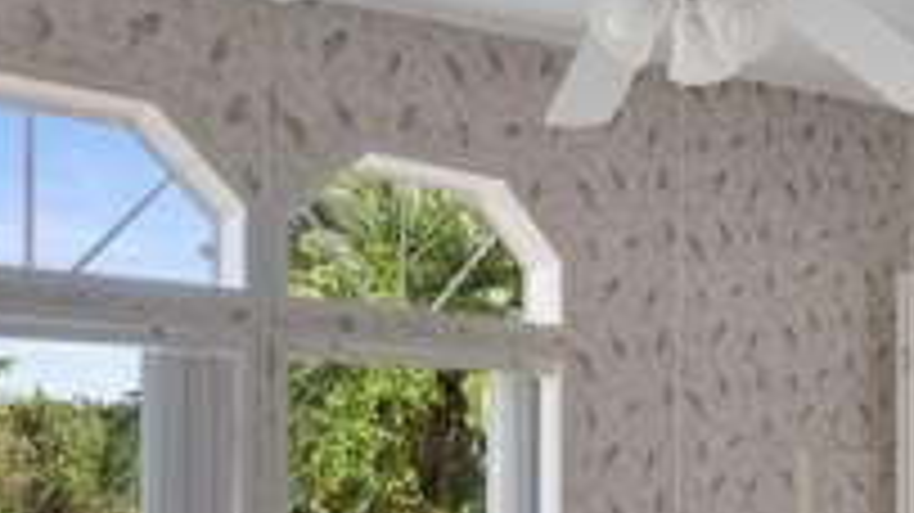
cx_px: 792
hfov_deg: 40.1
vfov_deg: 24.0
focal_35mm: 48
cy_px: 477
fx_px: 1169
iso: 320
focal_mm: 13
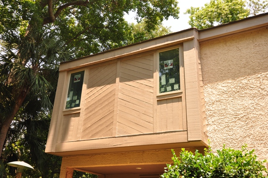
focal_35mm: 36
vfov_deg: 36.8
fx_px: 268
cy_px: 89
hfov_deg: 53.2
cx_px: 134
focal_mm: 24
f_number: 6.3
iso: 200
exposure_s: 1/250
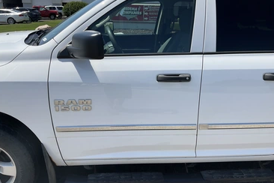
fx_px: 251
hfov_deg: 57.2
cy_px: 81
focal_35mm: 33
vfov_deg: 39.9
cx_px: 134
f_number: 1.8
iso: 25
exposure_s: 1/2058
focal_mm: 3
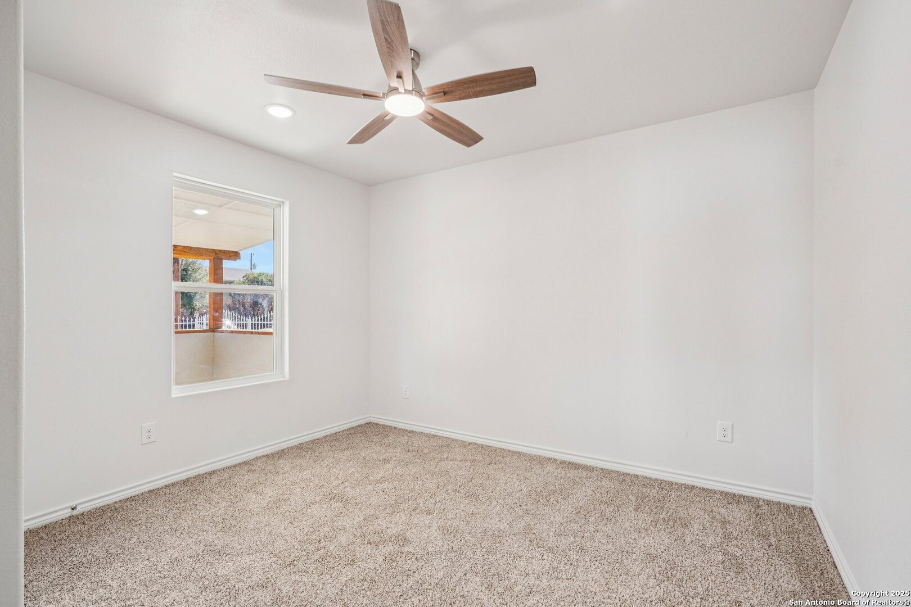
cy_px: 304
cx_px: 456
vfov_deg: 72.1
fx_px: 418
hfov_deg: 95.0
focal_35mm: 16
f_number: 8
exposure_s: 1/30
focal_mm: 16.5
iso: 160
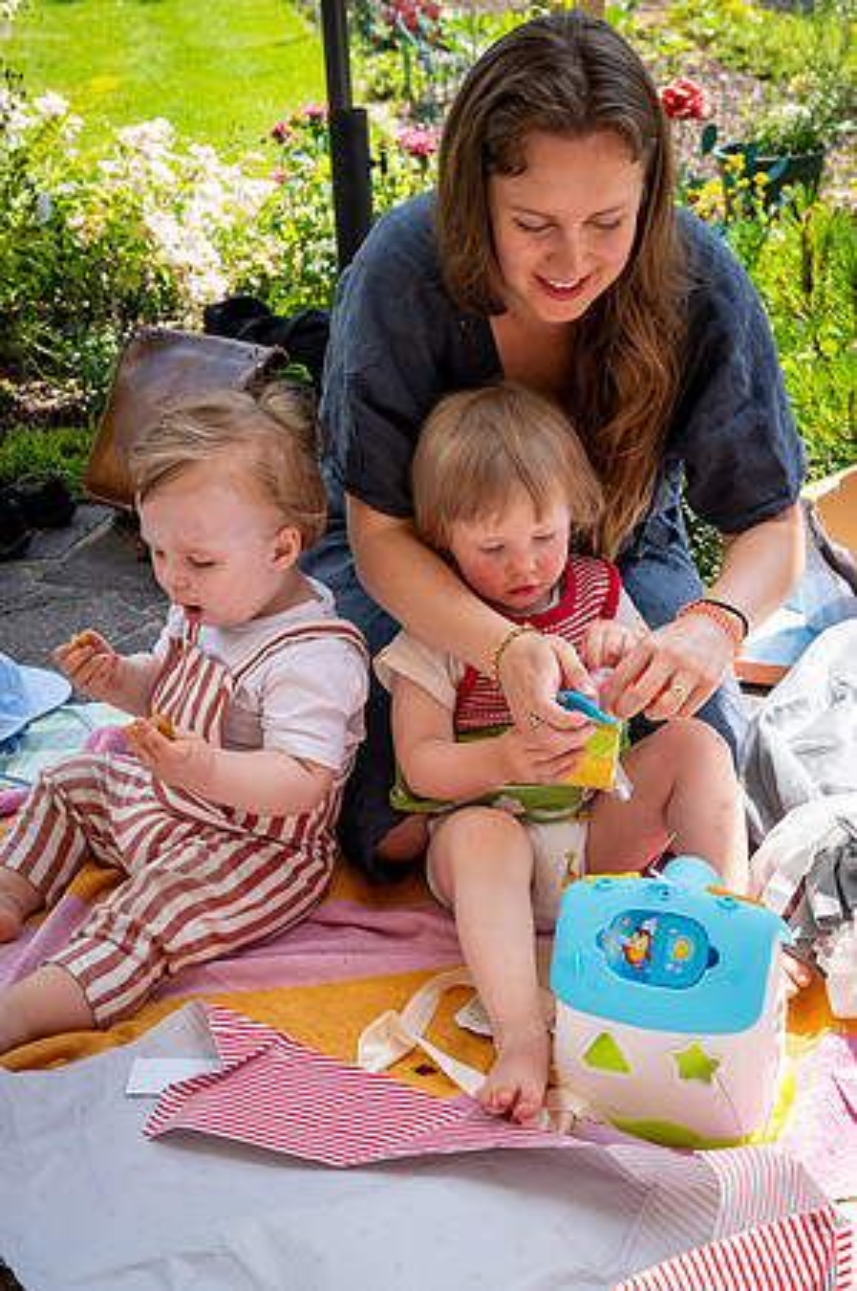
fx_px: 1968
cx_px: 428
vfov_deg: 36.3
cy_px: 646
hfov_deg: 24.6
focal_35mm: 55
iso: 250
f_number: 9
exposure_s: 1/320
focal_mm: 55
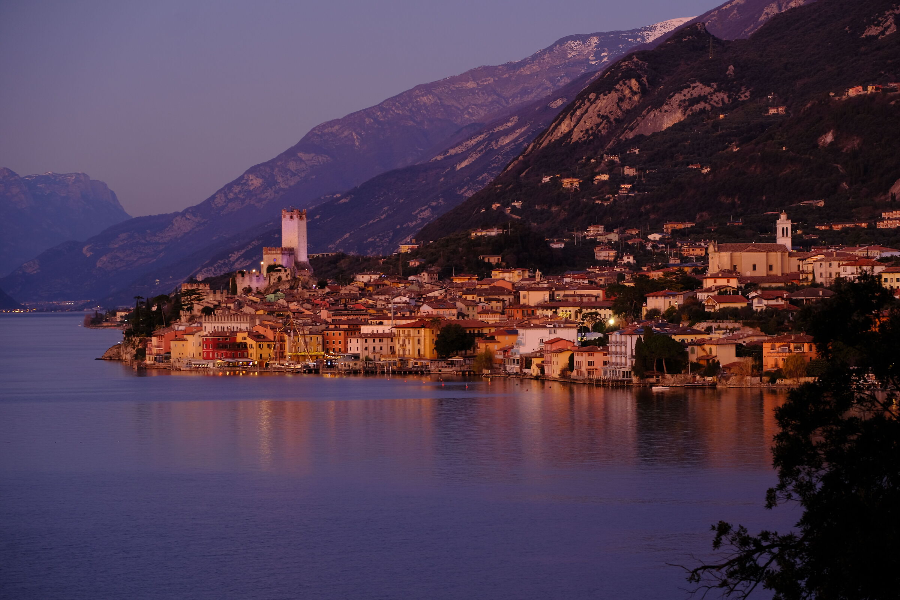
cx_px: 450
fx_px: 3250
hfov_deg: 15.8
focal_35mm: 130
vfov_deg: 10.5
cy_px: 300
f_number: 5.6
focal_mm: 86.4
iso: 250
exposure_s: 1/2.5
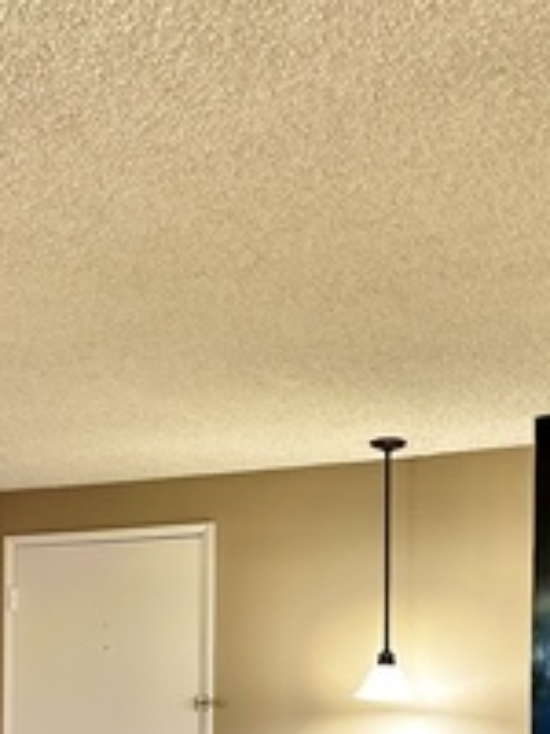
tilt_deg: +2.4
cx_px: 358
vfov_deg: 30.1
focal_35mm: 60
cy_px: 723
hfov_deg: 24.3
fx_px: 1271
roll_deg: -0.7
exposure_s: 1/40
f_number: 1.78
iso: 640
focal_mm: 6.86
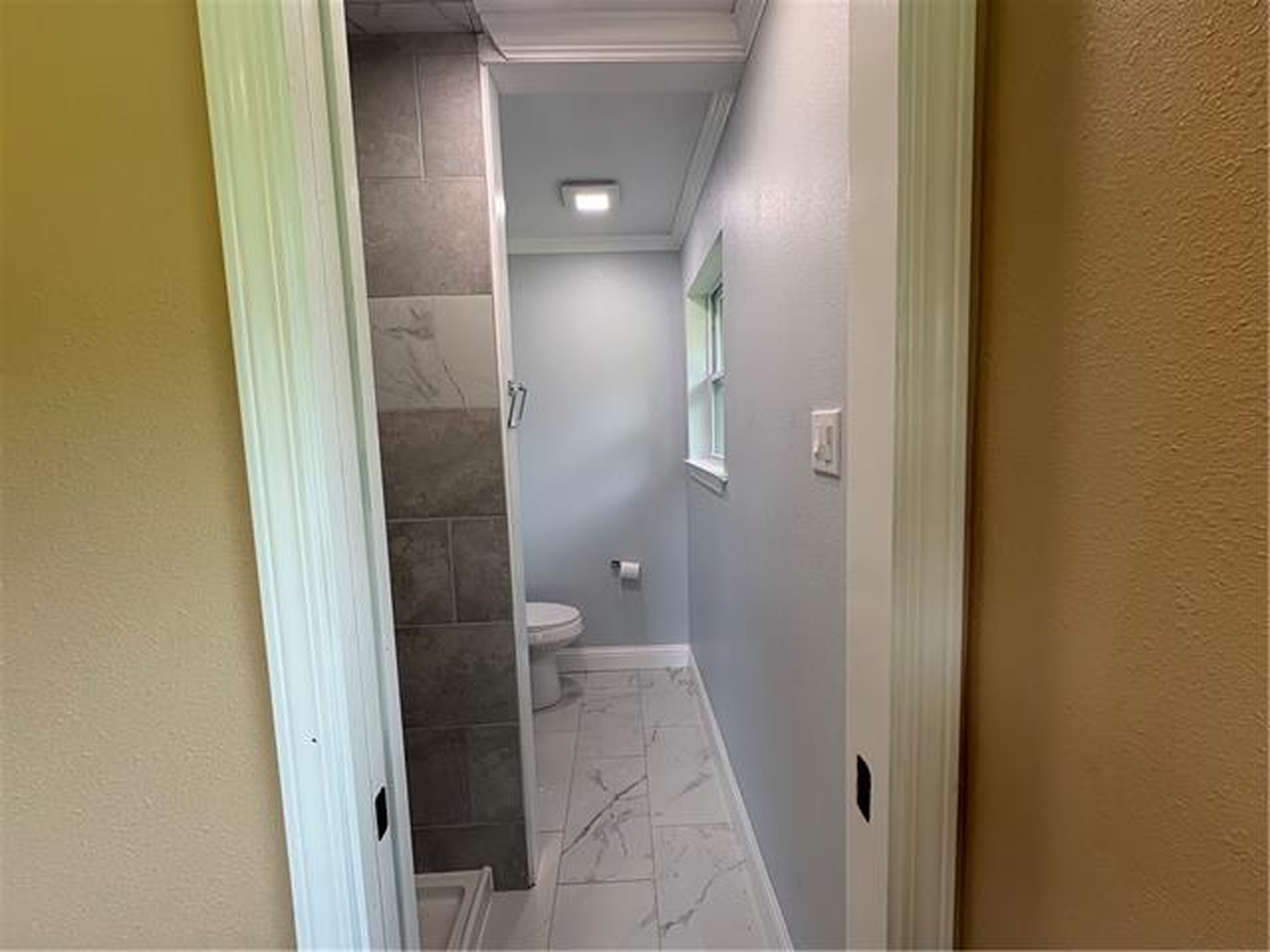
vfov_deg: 85.7
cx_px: 635
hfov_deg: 102.1
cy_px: 476
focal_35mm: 14
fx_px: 514
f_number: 2.2
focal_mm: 2.22
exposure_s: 1/120
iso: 80
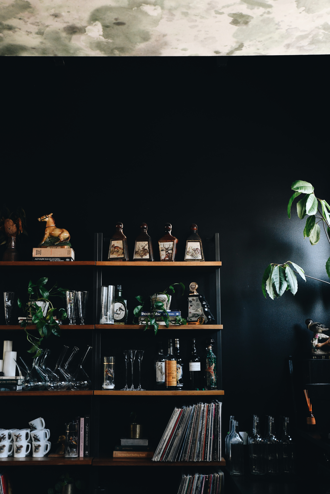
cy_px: 247
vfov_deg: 42.7
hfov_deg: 29.2
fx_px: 632
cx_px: 165
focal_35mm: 46
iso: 2500
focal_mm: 46
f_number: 5
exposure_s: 1/160
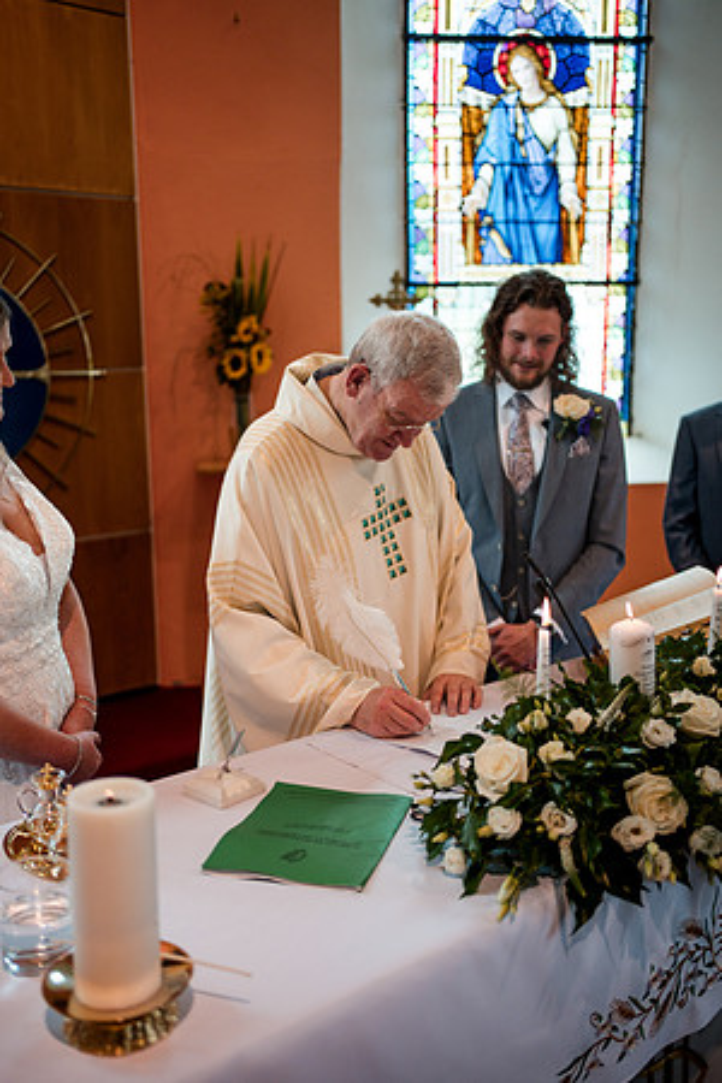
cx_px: 361
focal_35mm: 35
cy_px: 542
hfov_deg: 37.9
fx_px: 1053
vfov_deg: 54.4
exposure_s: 1/500
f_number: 1.8
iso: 400
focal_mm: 35
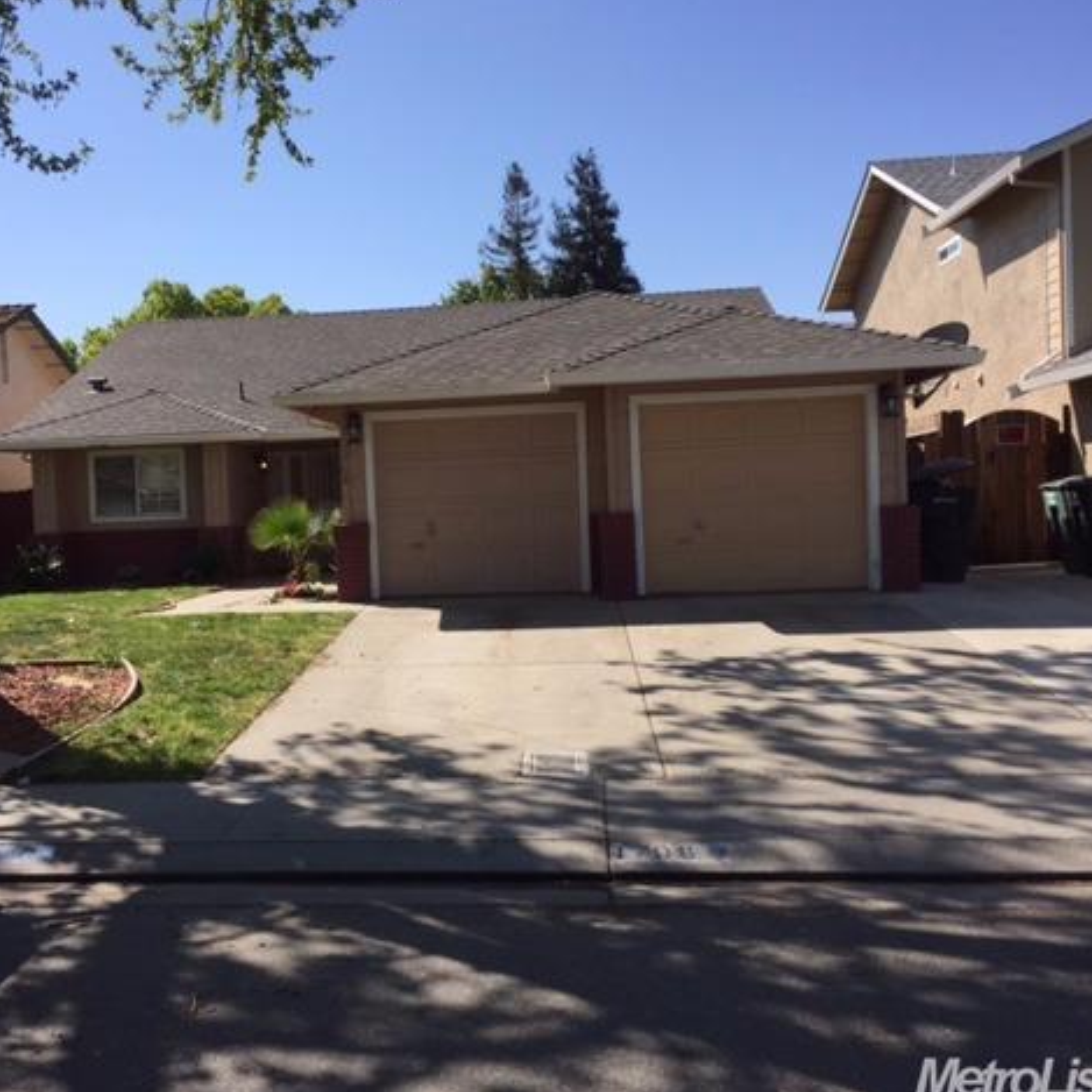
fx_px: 1249
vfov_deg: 47.2
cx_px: 403
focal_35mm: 35
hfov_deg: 46.8
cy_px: 545
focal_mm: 4.15
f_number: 2.2
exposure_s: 1/2475
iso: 32
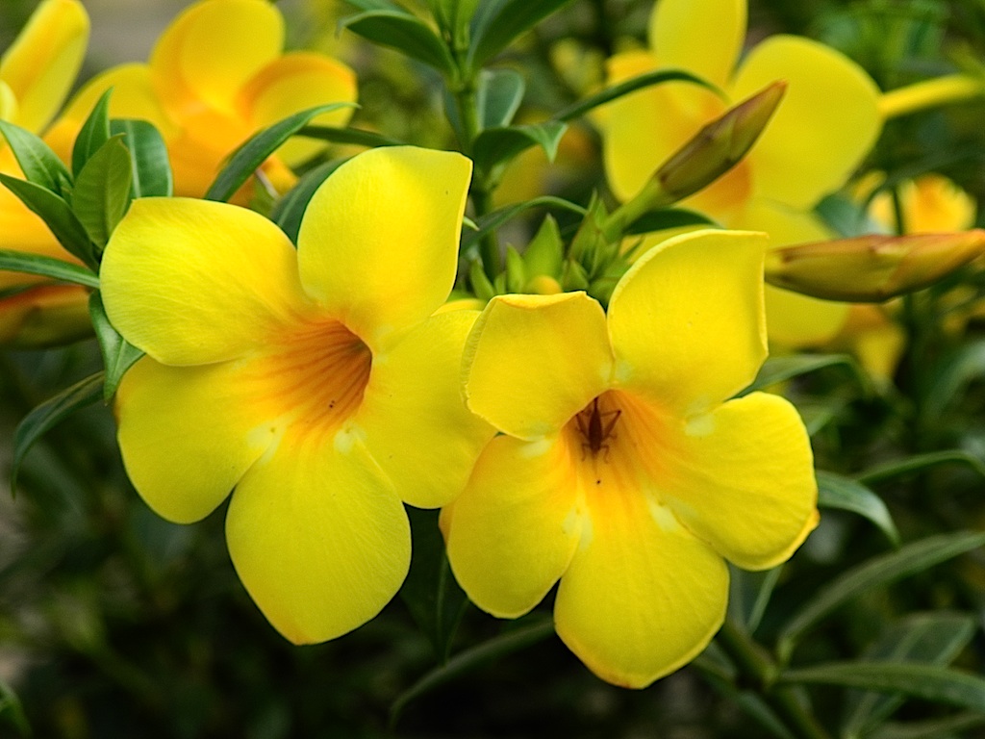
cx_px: 492
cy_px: 370
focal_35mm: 200
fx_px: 5691
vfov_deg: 7.4
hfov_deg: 9.9
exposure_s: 1/68
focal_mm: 42.6
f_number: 5.6
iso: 100
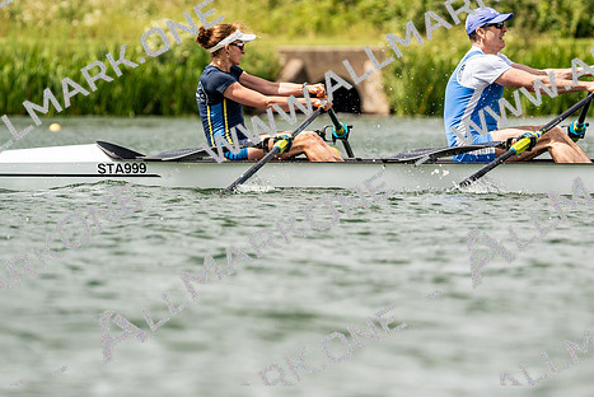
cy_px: 167
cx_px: 357
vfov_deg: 3.4
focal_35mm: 405
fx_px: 6686
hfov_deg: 5.1
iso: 250
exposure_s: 1/2000
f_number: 6.3
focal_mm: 326
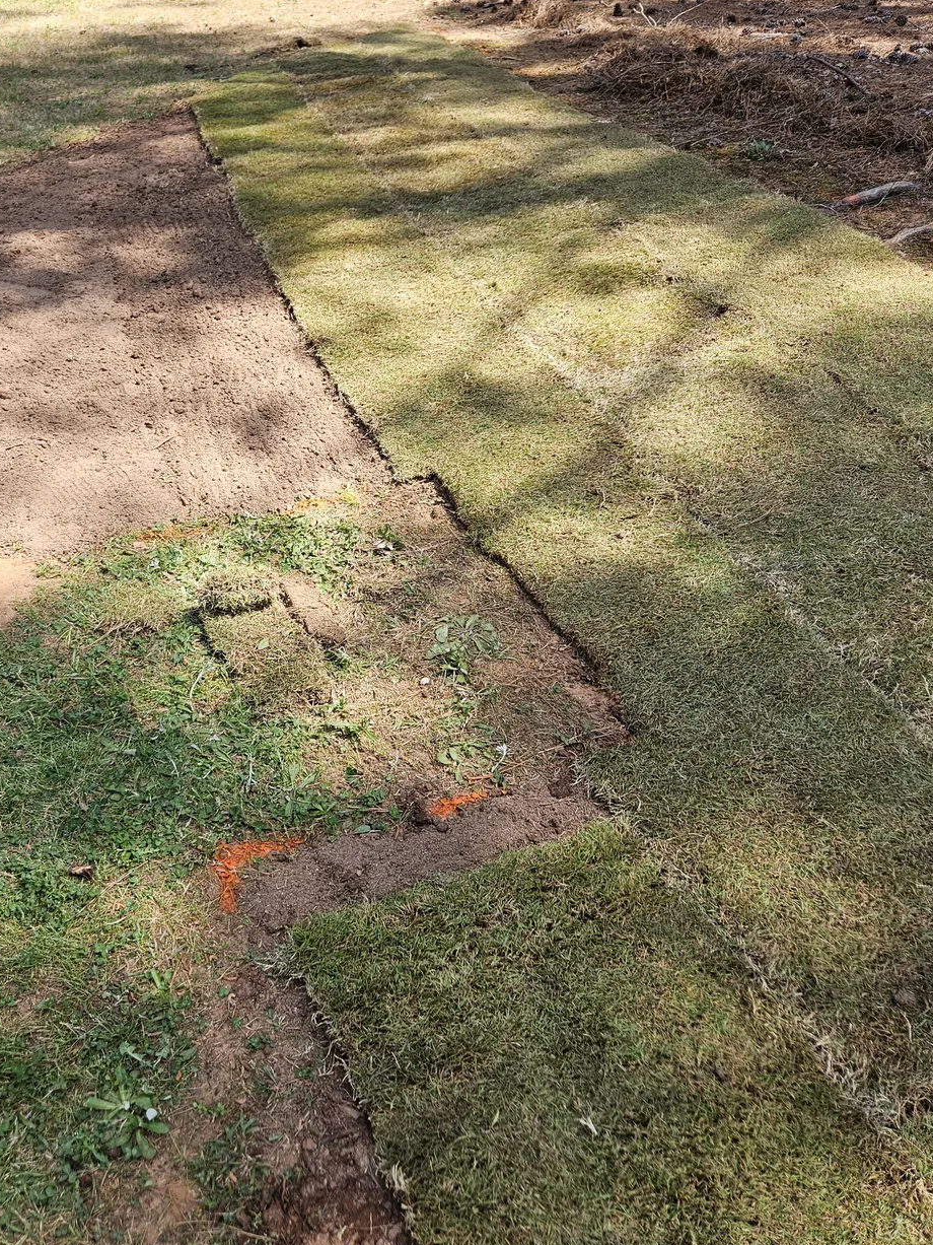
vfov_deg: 59.6
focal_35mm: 30
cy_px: 518
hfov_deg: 46.3
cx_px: 335
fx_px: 1078
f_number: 1.8
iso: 32
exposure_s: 1/512
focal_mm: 5.4
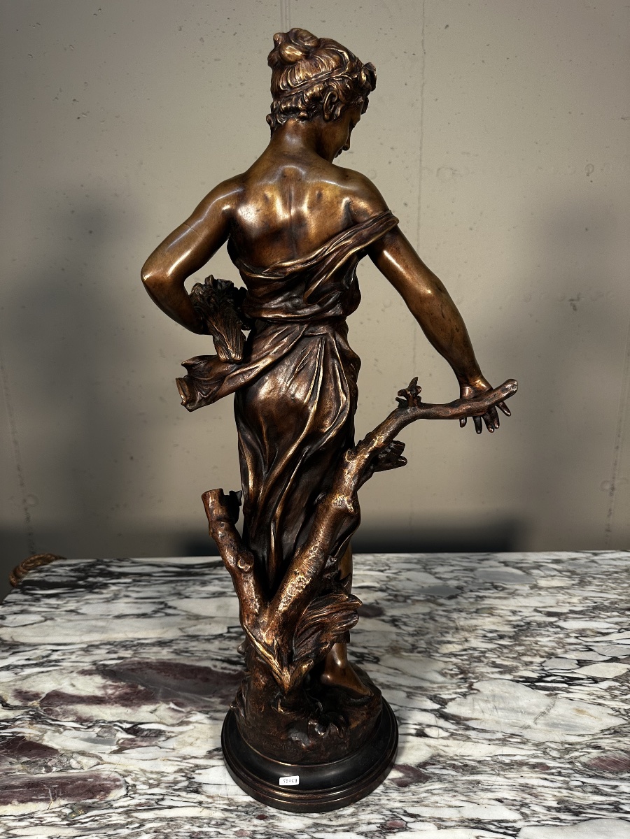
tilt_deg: -15.3
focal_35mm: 24
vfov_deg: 71.6
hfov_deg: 56.8
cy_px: 420
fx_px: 582
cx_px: 315
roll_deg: +1.1
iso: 160
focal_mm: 6.86
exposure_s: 1/100
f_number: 1.78
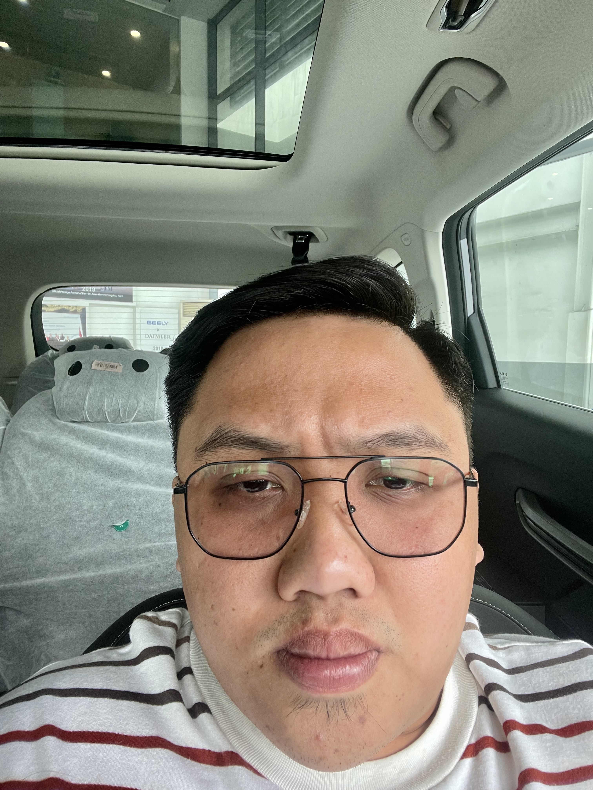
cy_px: 395
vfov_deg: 73.9
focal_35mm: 23
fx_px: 525
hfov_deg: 58.9
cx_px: 296
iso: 100
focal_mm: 2.71
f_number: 2.2
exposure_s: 1/69
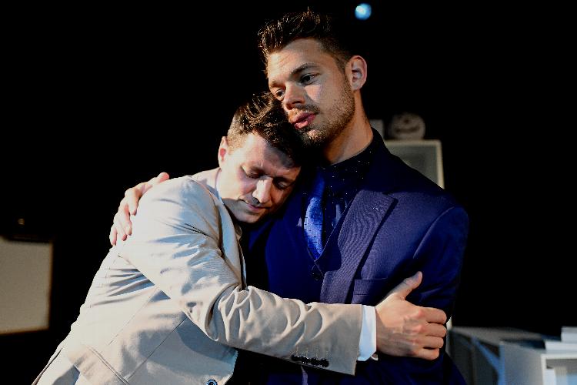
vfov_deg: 37.9
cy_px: 192
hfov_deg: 54.4
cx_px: 288
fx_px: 561
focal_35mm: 35
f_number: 2
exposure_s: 1/400
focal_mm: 35
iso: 3200
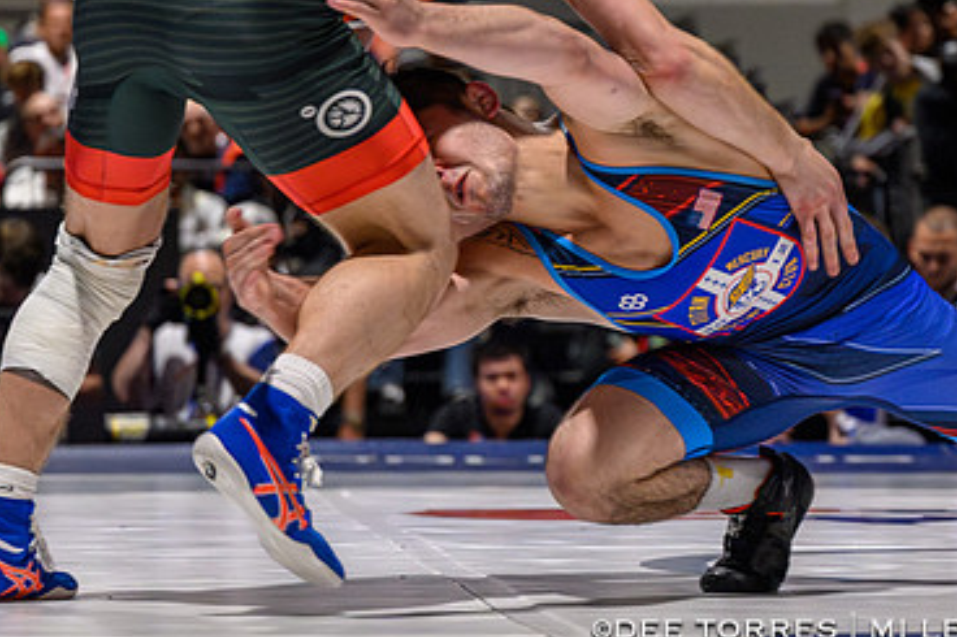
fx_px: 4915
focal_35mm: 185
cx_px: 737
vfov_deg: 7.4
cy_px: 262
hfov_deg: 11.1
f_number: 2.8
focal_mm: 83
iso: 8000
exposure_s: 1/800
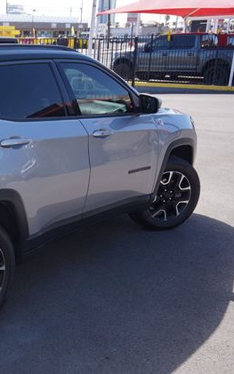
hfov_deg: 24.1
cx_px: -46
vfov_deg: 41.2
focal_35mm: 49
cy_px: 188
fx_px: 498
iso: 100
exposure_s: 1/200
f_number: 5
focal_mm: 21
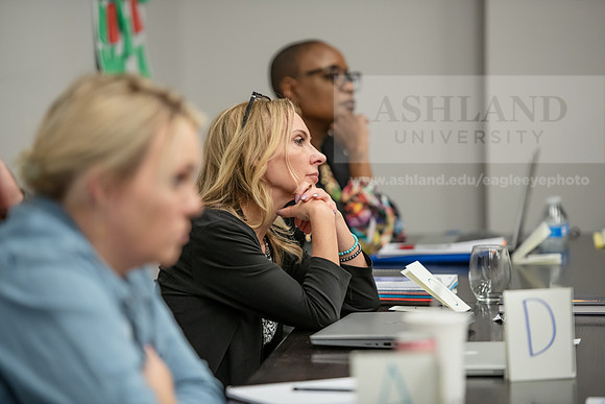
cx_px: 302
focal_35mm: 165
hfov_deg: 12.4
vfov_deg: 8.3
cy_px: 202
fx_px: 2773
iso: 1250
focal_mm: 165
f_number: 2.8
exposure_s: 1/200
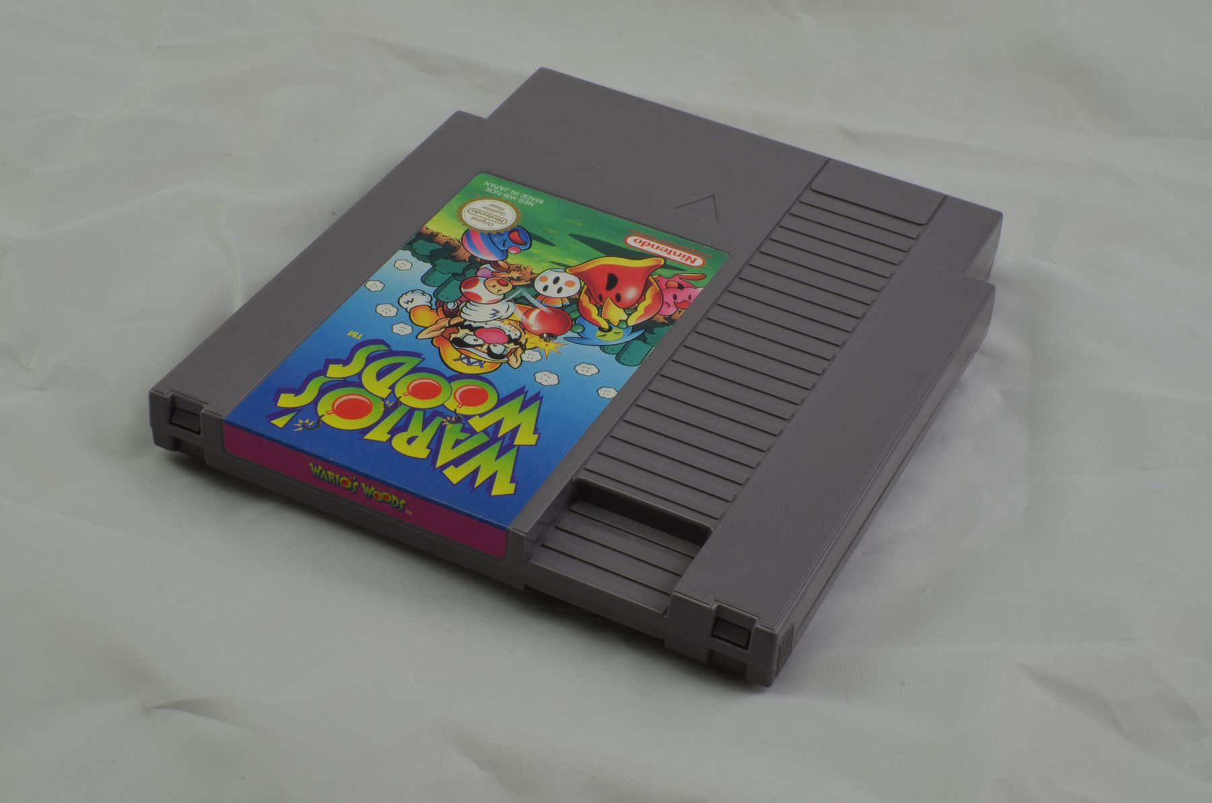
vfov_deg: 22.5
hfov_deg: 33.5
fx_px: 2016
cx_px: 606
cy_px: 402
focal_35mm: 60
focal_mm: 40
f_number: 20
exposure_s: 1/2.5
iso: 100
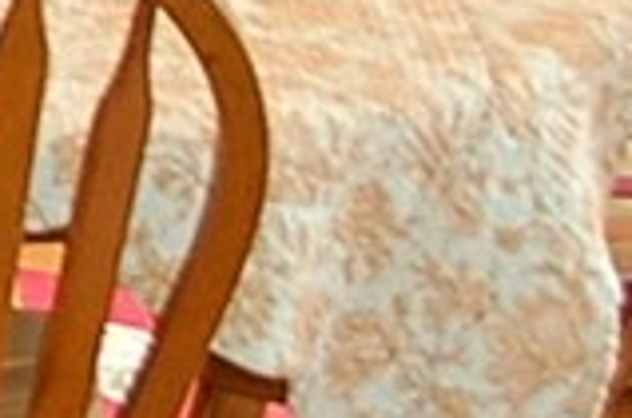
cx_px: -1012
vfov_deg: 6.9
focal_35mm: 185
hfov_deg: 9.6
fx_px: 3238
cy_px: -649
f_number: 4
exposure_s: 1/60
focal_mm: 18
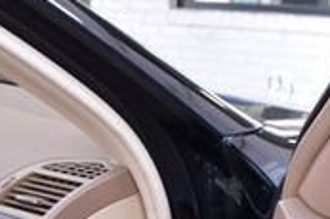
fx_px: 1117
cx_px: 50
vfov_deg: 10.6
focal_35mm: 122
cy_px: 369
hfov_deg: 16.6
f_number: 7.1
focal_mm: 22
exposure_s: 1/30
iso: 400
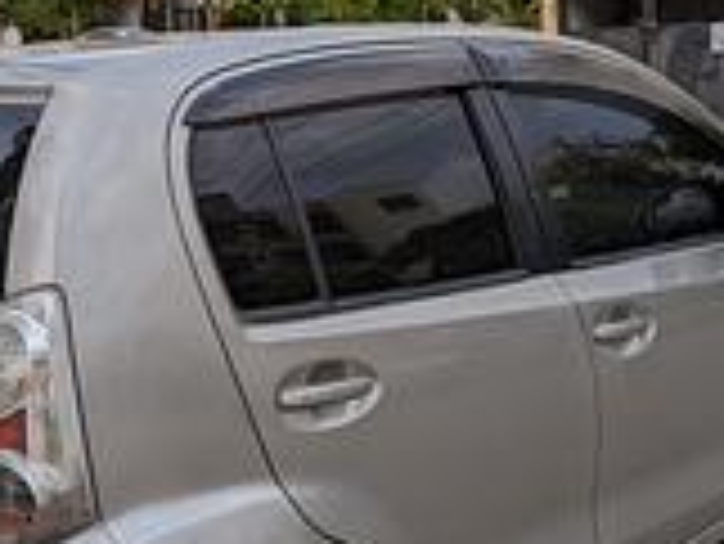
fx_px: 1402
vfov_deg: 21.9
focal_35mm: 67
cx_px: 261
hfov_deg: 28.8
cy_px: 306
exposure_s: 1/498
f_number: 1.73
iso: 43
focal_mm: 4.38
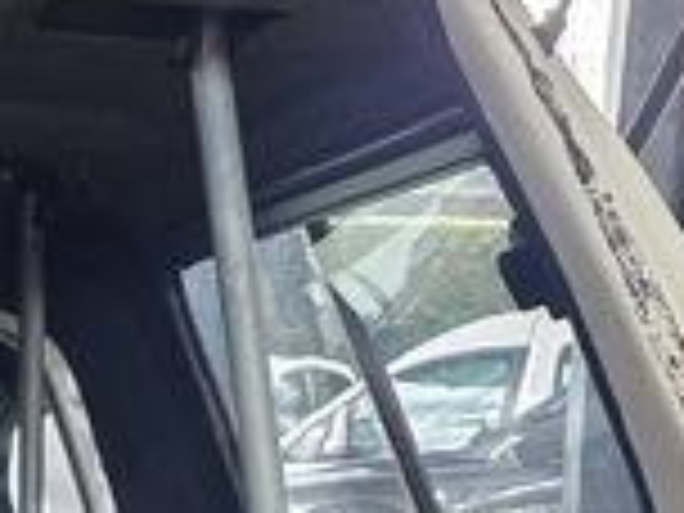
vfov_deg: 8.9
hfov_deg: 12.0
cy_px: 1116
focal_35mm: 155
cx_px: -446
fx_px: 3063
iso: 125
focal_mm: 6.25
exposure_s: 1/180
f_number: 1.7
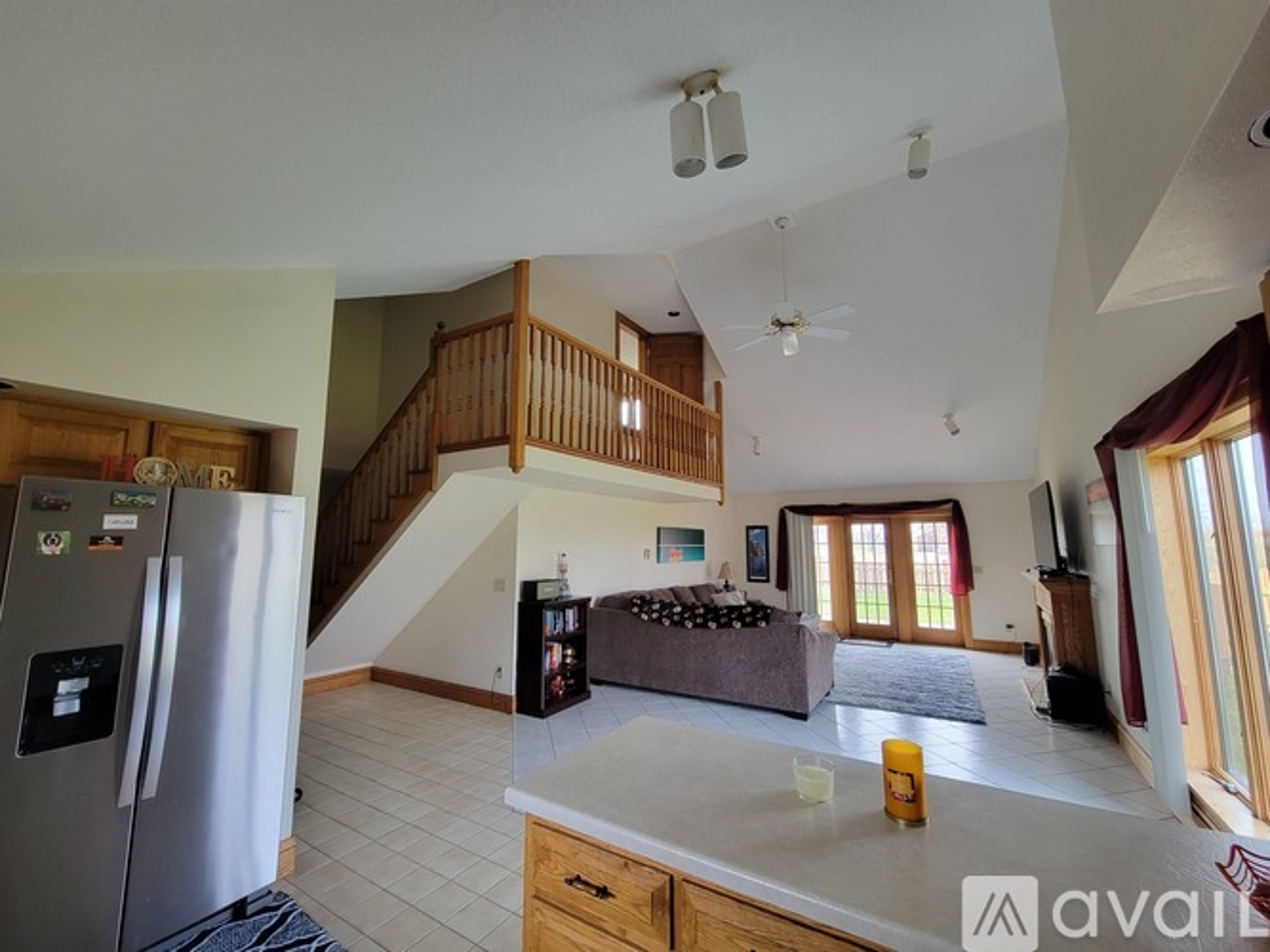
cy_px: 476
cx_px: 635
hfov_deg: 106.2
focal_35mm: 13
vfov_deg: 89.9
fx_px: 477
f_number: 2.2
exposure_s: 1/60
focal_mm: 2.2
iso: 125
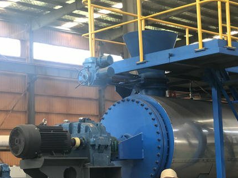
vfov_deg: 16.8
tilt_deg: +7.1
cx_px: 200
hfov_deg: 21.9
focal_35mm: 88
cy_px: 109
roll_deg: +2.4
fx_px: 605
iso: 80
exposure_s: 1/60
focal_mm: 6
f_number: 2.4
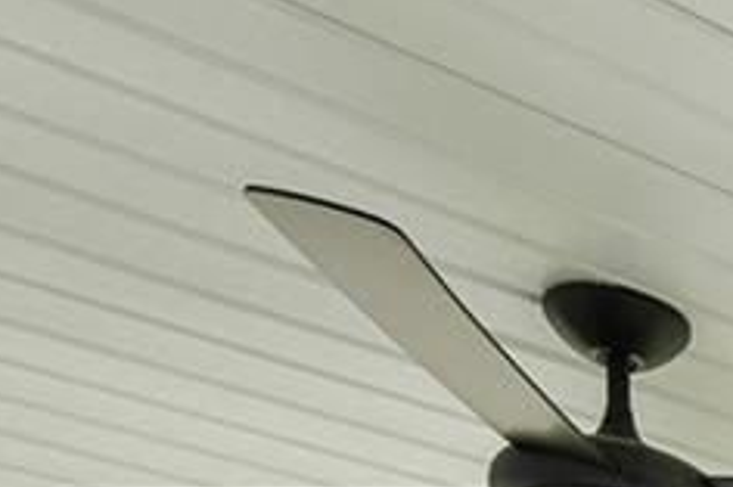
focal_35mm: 88
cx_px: 1441
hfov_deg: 17.3
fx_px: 1790
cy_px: 1297
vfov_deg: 11.6
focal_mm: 13
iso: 125
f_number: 8
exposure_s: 1/30
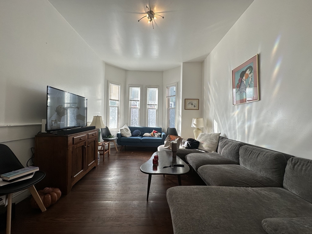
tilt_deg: +0.2
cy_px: 117
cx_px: 156
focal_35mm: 14
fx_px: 126
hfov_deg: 102.1
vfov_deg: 85.7
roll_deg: -1.2
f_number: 2.2
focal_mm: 2.22
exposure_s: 1/120
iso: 50
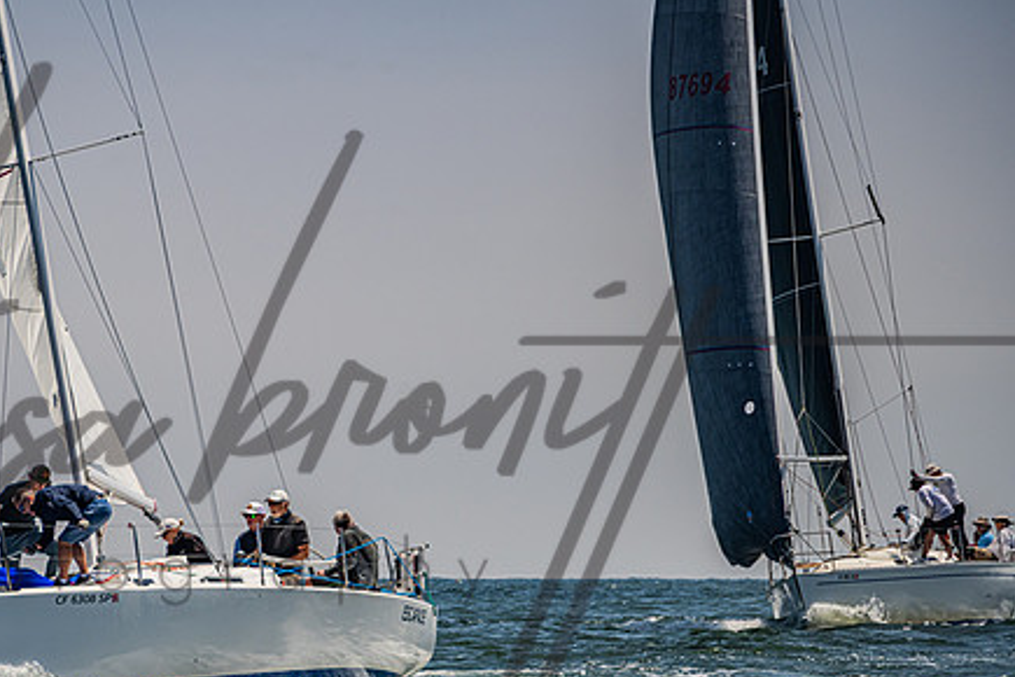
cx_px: 340
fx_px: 12602
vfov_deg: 3.1
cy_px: 417
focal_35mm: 447
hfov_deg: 4.6
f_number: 8
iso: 400
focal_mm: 310
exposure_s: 1/3200
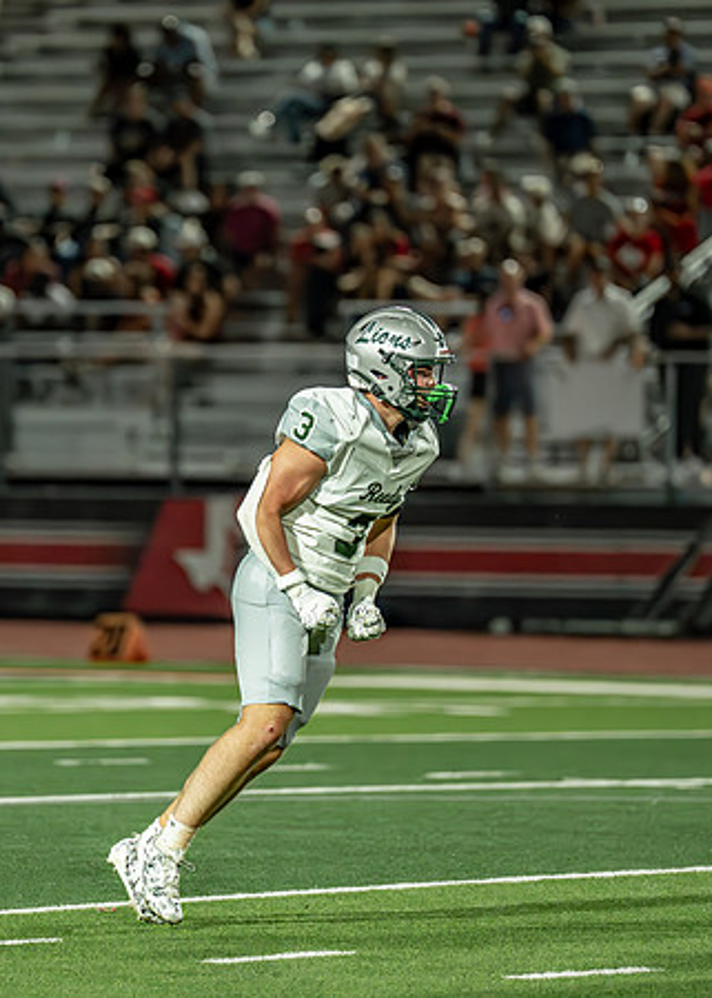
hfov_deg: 4.2
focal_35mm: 344
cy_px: 427
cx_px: 222
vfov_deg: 5.9
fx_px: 9739
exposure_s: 1/1250
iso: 6400
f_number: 2.8
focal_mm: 200
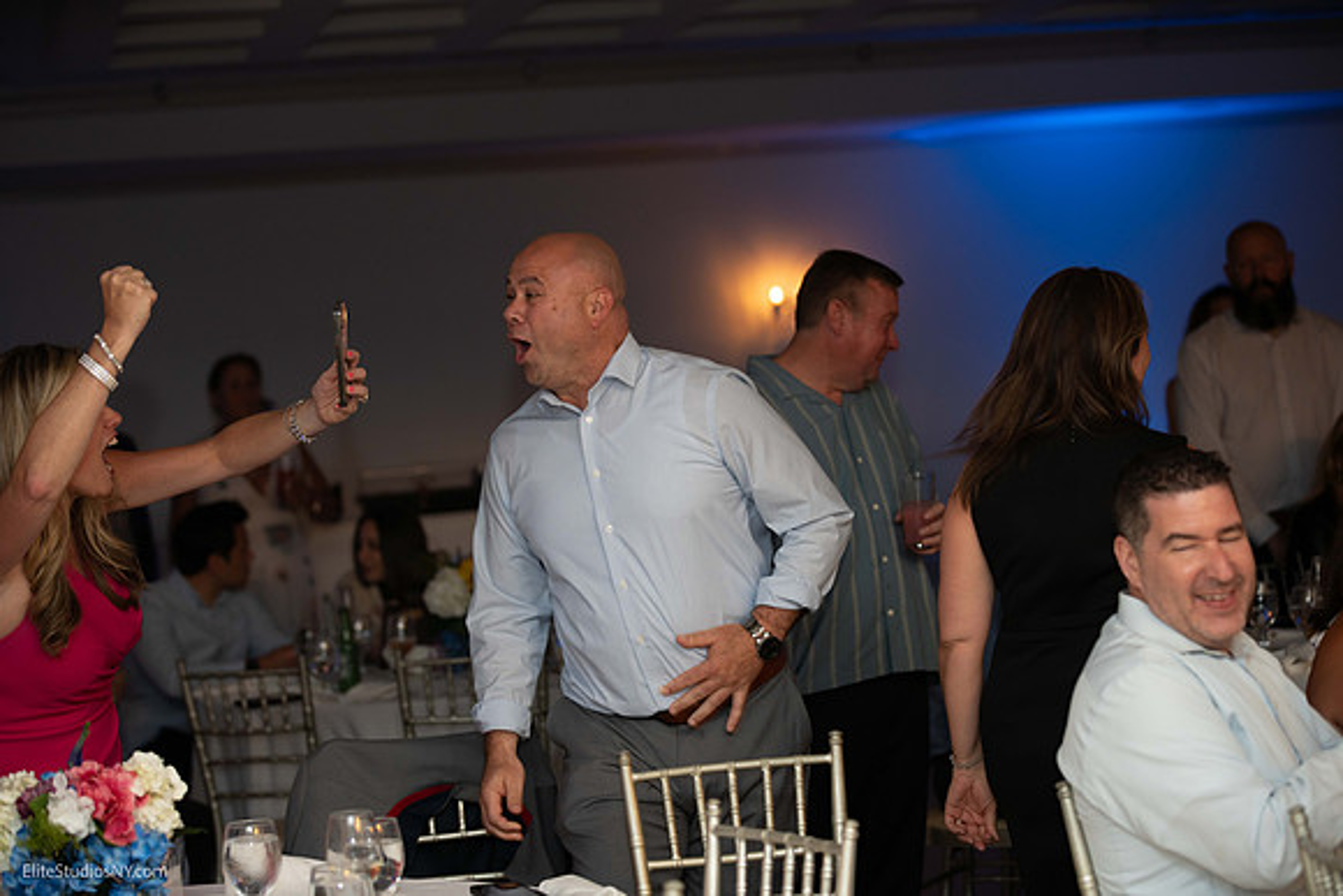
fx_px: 3172
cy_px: 448
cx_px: 672
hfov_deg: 23.9
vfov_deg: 16.1
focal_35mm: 85
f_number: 2.8
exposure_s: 1/125
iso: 800
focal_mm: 85
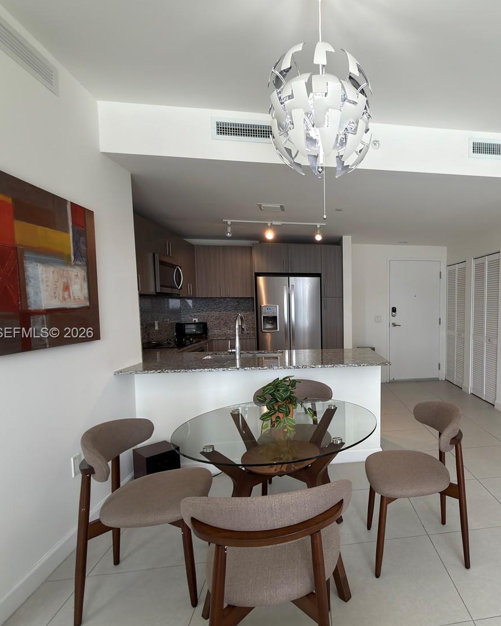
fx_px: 371
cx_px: 373
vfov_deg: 80.3
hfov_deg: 64.2
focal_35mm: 20
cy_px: 334
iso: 50
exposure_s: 1/40
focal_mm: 2.22
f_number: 2.2
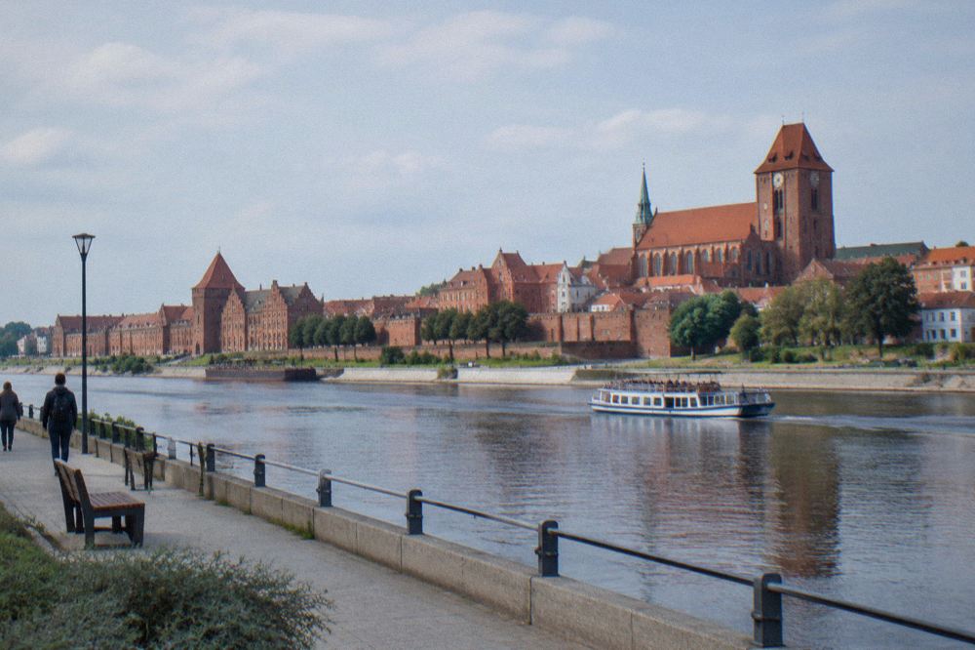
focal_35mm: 70
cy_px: 325
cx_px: 488
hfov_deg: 28.9
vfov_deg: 19.4
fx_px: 1895
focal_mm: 70
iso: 160
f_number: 5.6
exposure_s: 1/1000
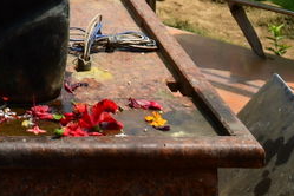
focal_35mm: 154
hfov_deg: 12.4
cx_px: -204
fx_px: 1258
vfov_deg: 7.3
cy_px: -492
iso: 80
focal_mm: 20
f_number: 10
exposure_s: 1/250
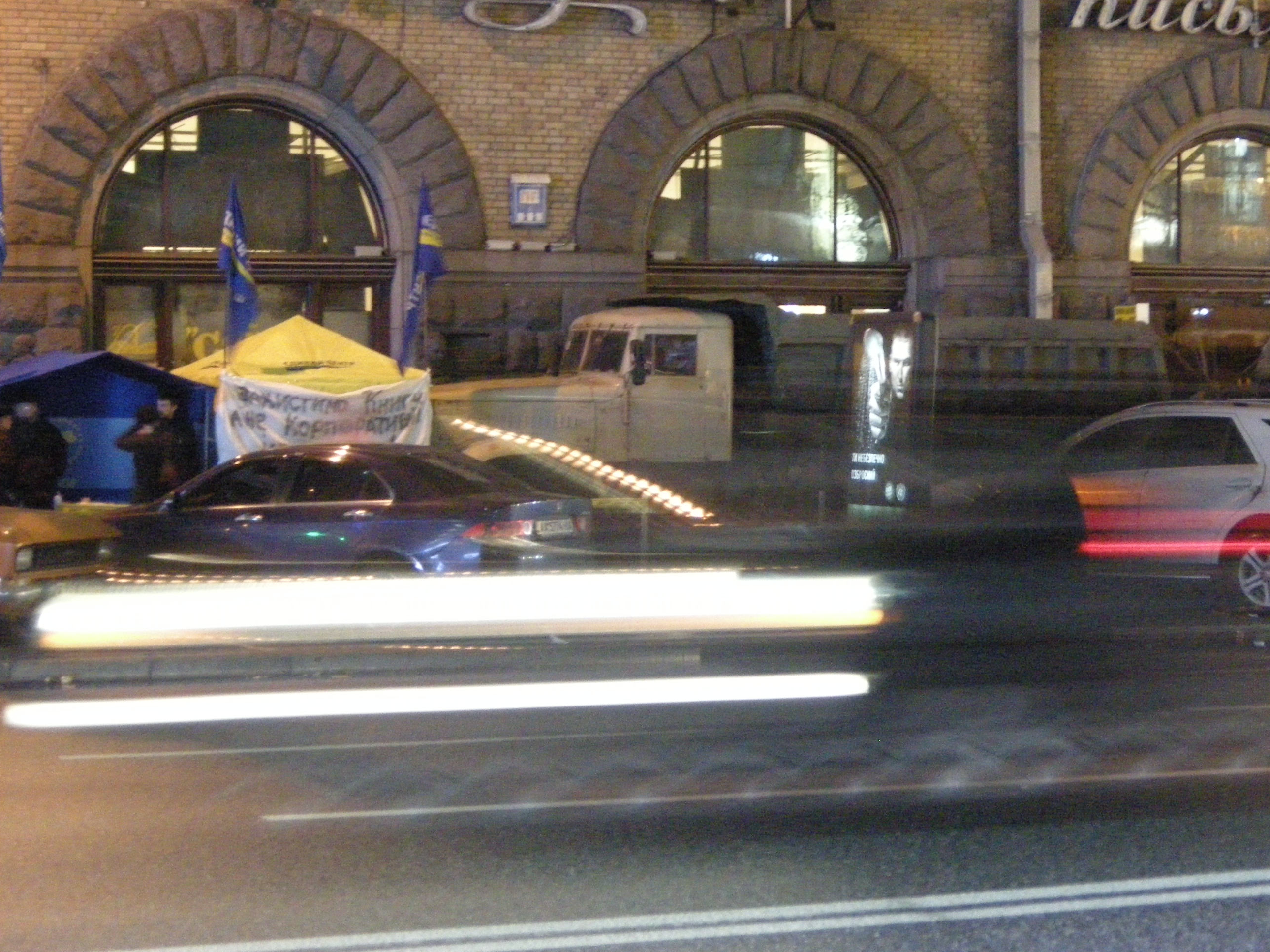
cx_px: 977
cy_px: 398
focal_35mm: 93
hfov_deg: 20.9
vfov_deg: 15.9
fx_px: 3412
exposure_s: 1/2.4
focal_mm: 12.9
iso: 800
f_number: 3.5
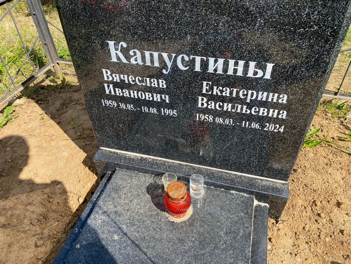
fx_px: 264
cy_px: 132
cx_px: 176
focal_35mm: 26
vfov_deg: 53.1
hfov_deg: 67.3
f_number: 1.8
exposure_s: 1/1653
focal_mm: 4.25
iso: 32
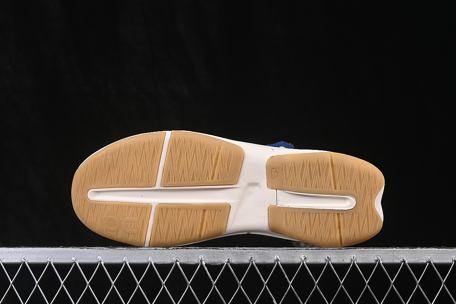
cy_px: 152
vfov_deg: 18.2
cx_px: 228
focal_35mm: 75
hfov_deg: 27.0
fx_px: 950
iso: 160
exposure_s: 1/80
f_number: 8
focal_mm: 50
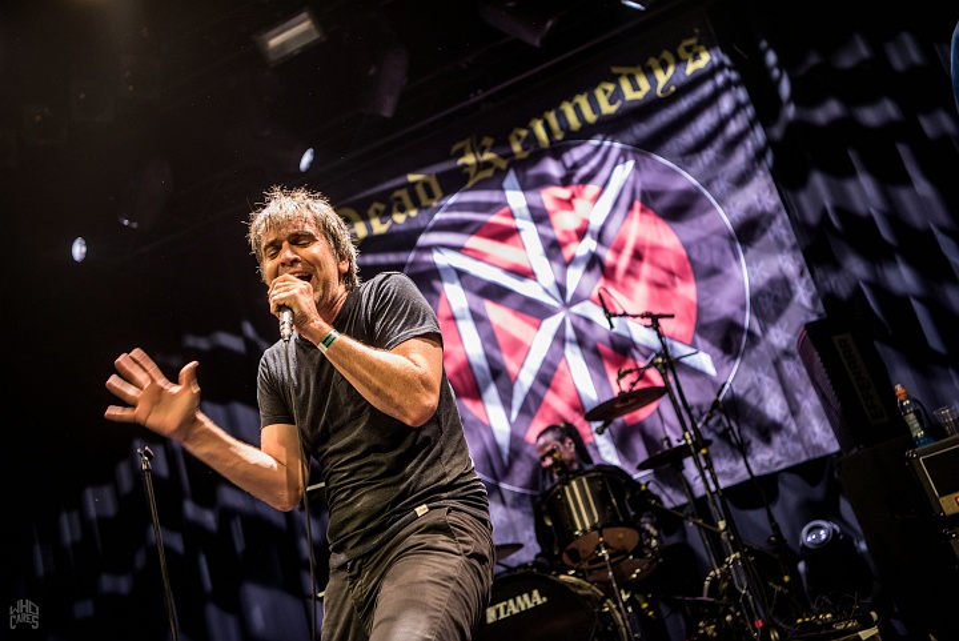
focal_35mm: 48
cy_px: 320
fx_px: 1279
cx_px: 480
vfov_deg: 28.1
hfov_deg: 41.1
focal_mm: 48
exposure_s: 1/80
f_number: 2.8
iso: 800
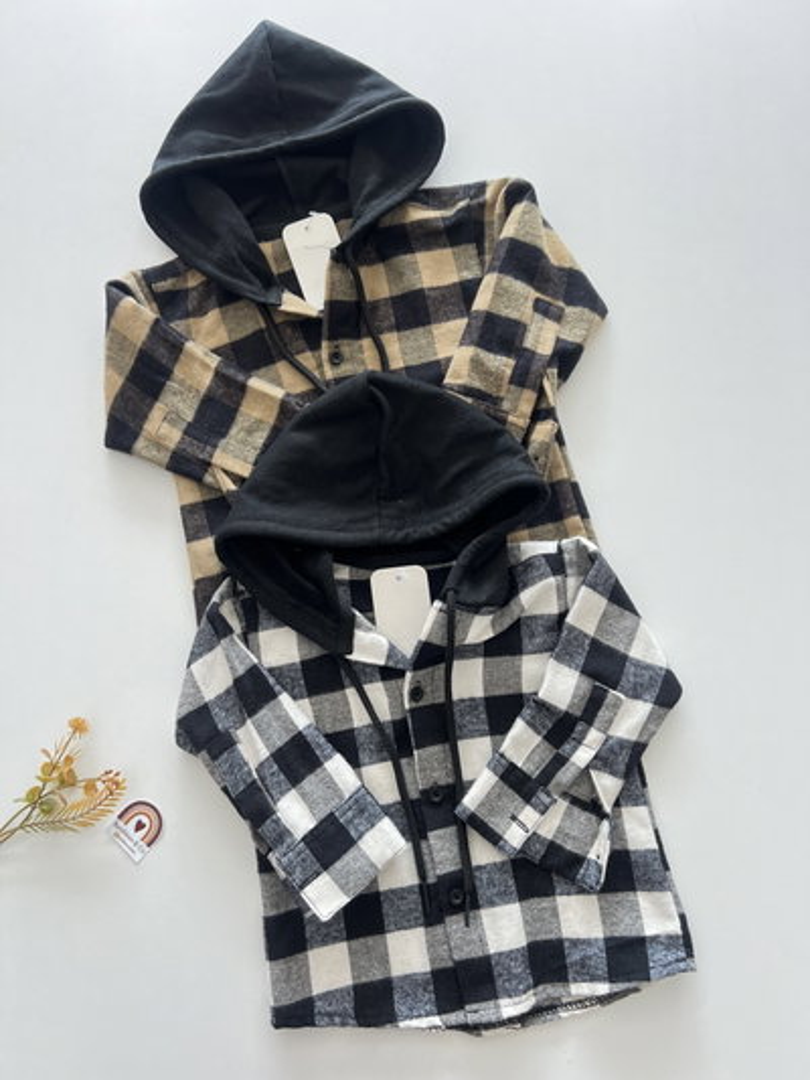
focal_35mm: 26
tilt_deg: -81.0
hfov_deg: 53.1
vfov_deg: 67.3
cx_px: 405
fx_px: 811
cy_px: 540
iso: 80
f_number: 1.5
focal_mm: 5.7
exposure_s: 1/100
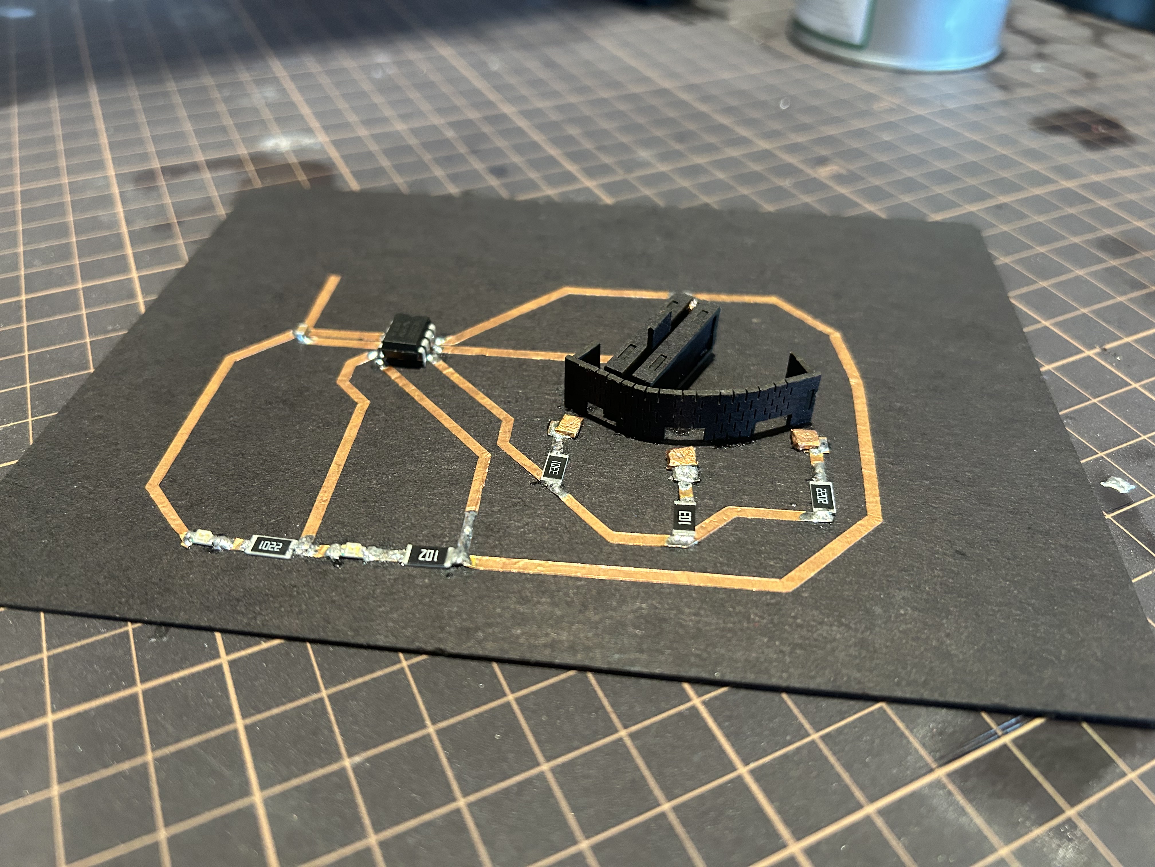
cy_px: 434
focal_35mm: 26
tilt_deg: -41.0
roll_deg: -0.2
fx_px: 868
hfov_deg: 67.3
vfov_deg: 53.1
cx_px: 578
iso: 400
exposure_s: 1/60
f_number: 1.5
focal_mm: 5.7
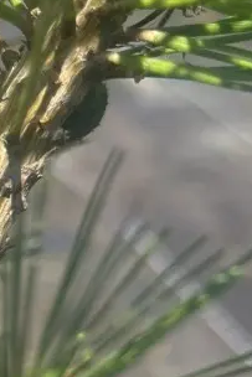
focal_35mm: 96
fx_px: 1007
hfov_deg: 12.8
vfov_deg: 20.5
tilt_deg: -35.7
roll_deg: -1.9
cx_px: -216
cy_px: 378
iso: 50
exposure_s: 1/1497
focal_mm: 5.1
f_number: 1.6
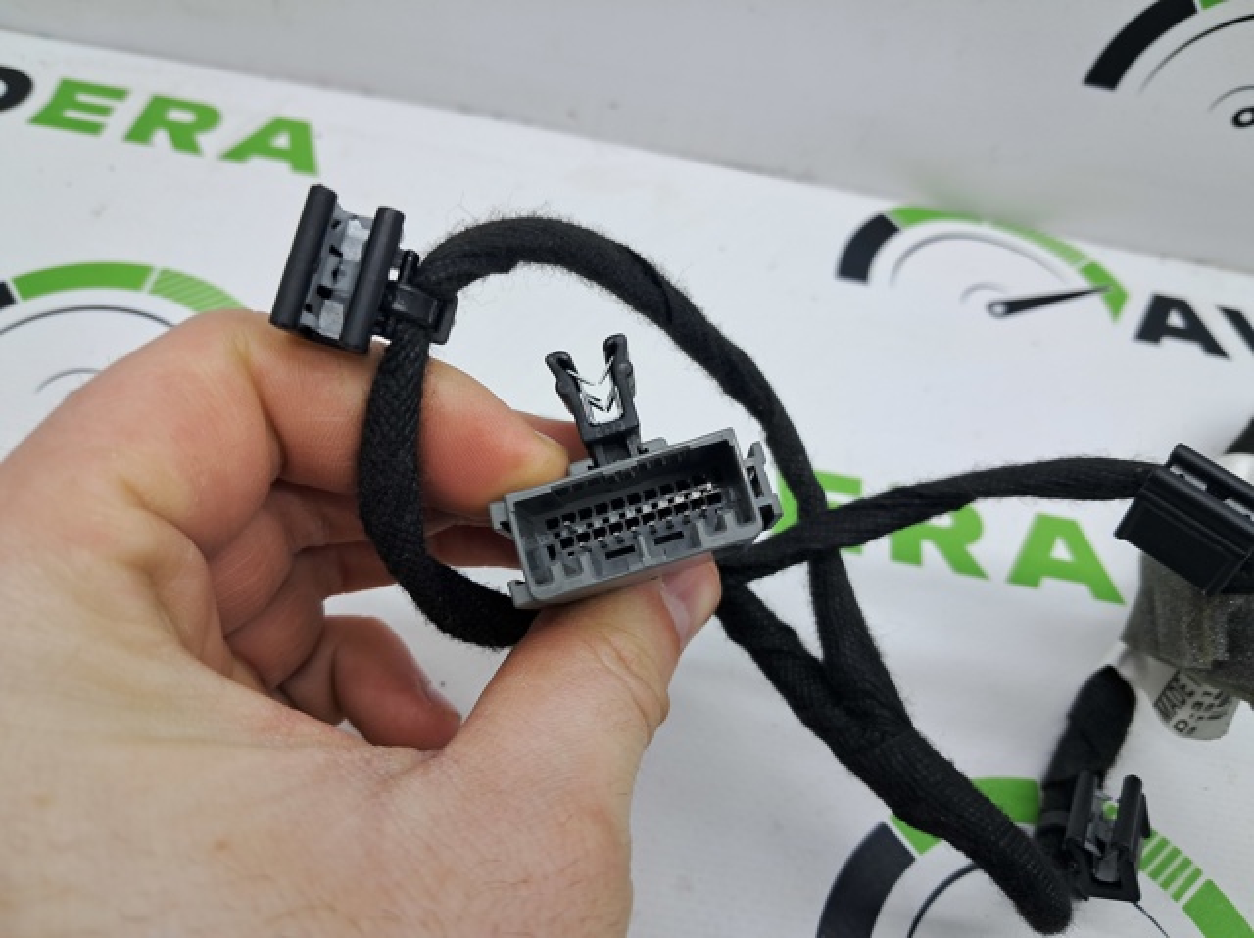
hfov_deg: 65.4
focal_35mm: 27
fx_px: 977
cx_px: 627
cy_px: 469
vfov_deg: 51.3
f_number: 1.8
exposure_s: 1/50
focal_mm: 4
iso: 50
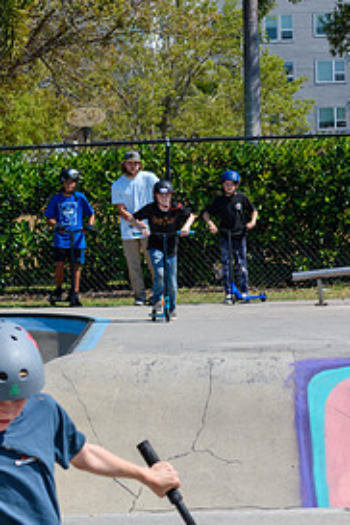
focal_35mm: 193
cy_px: 381
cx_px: 83
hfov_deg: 7.1
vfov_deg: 10.6
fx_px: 2814
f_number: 7.1
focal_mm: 78
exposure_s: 1/800
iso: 200
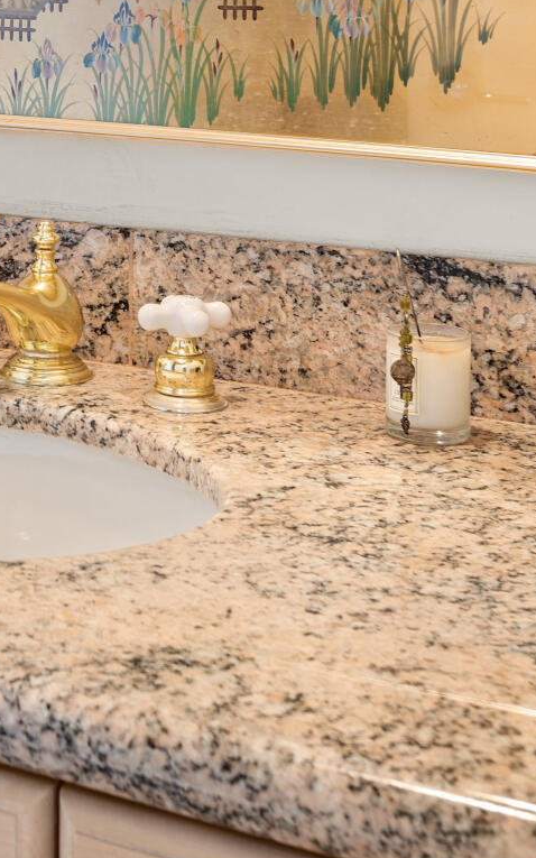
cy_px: 34
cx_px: -143
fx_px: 1870
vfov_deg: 24.8
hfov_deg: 15.6
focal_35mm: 80
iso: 100
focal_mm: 30
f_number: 7.1
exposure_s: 1/1.25
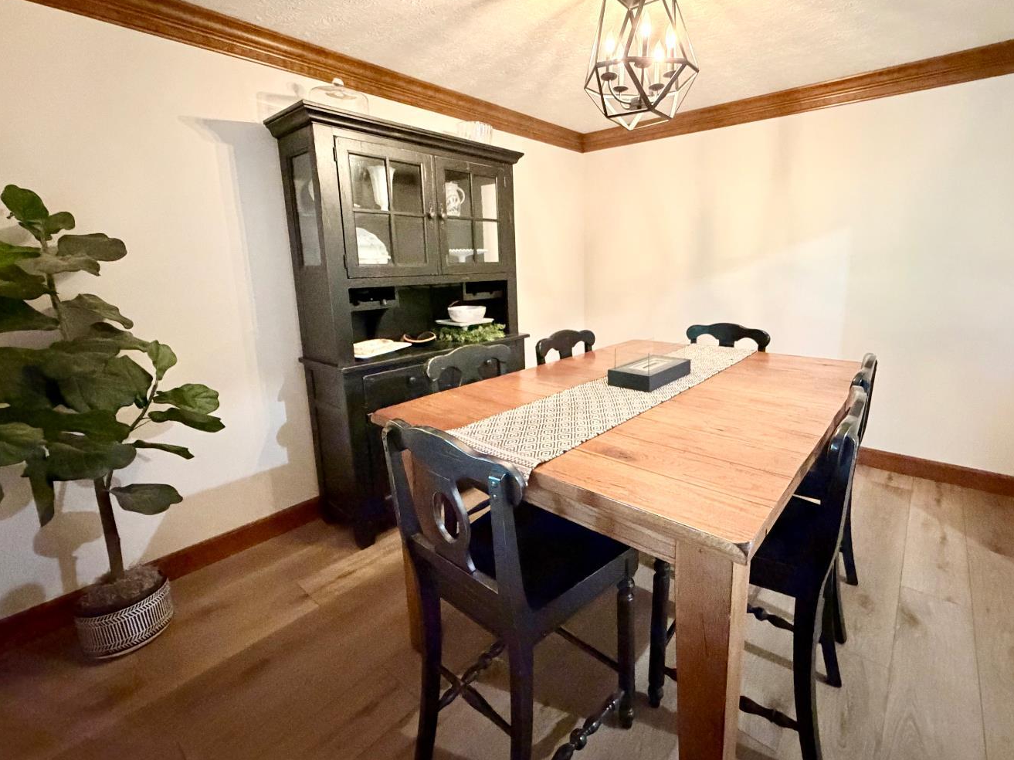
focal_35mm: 16
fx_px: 469
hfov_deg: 93.9
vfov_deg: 77.9
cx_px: 576
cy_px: 343
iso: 1250
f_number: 2.2
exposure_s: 1/40
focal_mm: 2.22
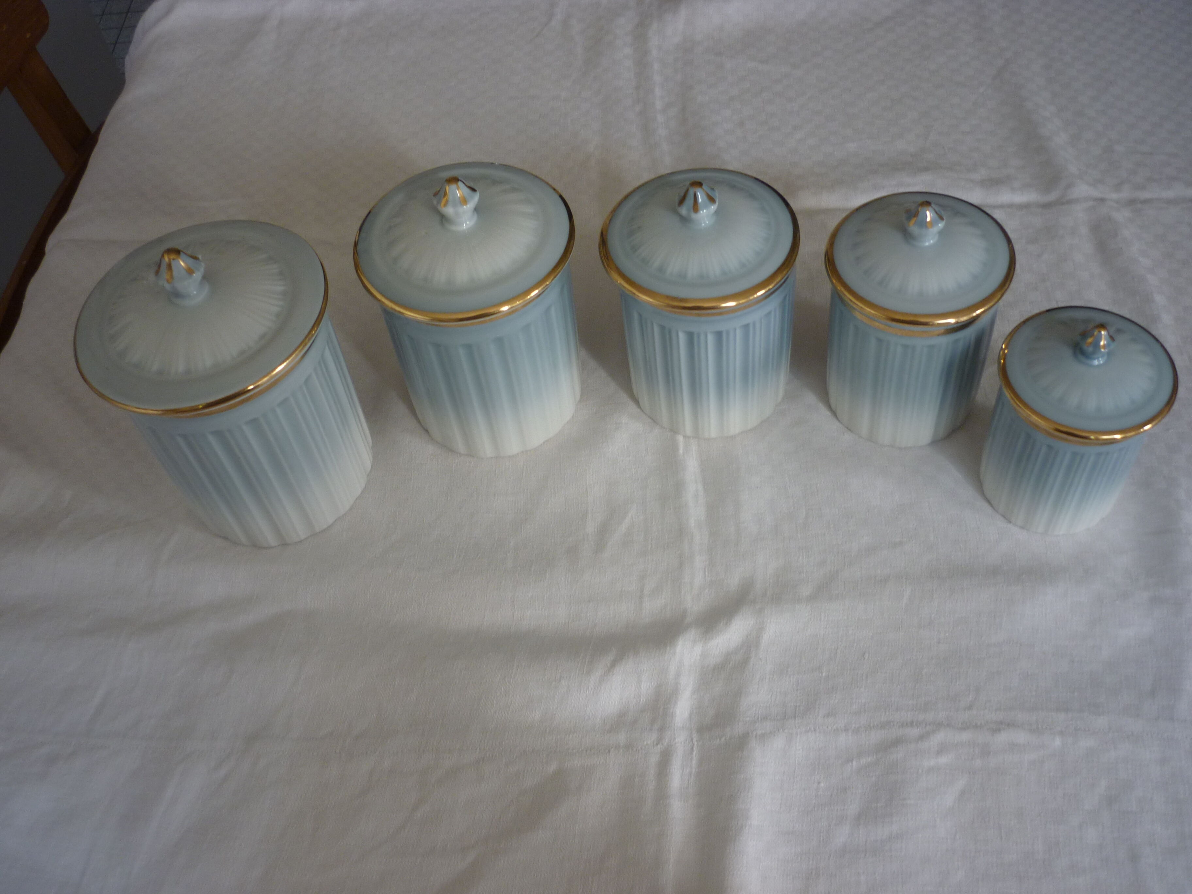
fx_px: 1136
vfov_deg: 42.9
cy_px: 447
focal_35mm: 33
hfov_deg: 55.4
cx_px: 596
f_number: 2.8
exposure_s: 1/30
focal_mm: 5.5
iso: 100
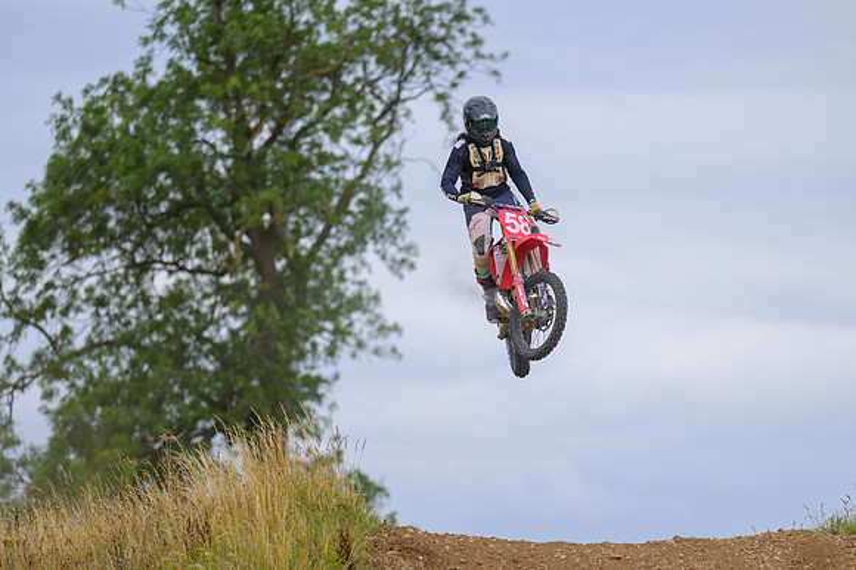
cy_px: 298
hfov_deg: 6.0
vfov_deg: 4.0
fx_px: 8101
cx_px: 464
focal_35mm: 341
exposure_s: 1/500
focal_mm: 200
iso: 64
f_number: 2.8
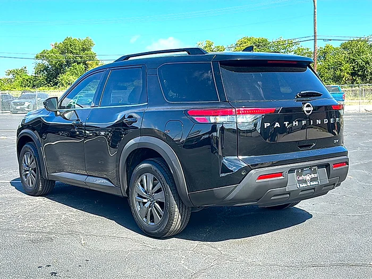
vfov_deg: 36.8
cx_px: 186
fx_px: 419
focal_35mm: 39
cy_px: 140
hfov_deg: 47.9
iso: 80
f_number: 1.78
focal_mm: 6.86
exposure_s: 1/1618
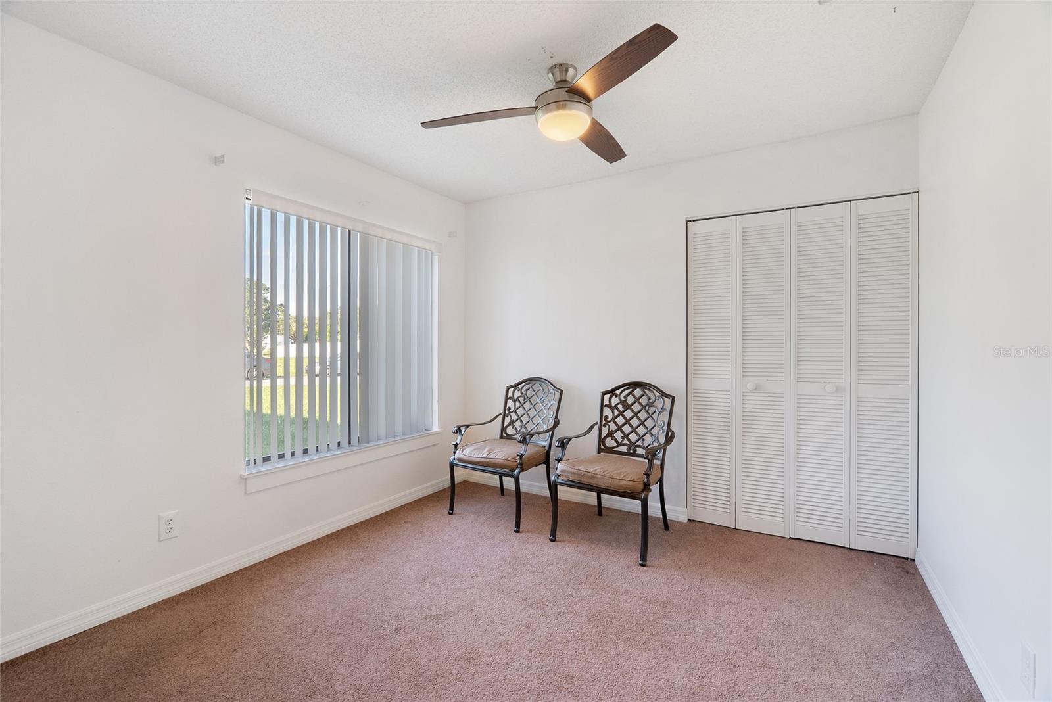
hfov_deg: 96.7
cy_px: 351
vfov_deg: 73.8
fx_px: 468
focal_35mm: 16
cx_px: 526
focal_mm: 16
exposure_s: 1/30
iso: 2000
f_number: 9
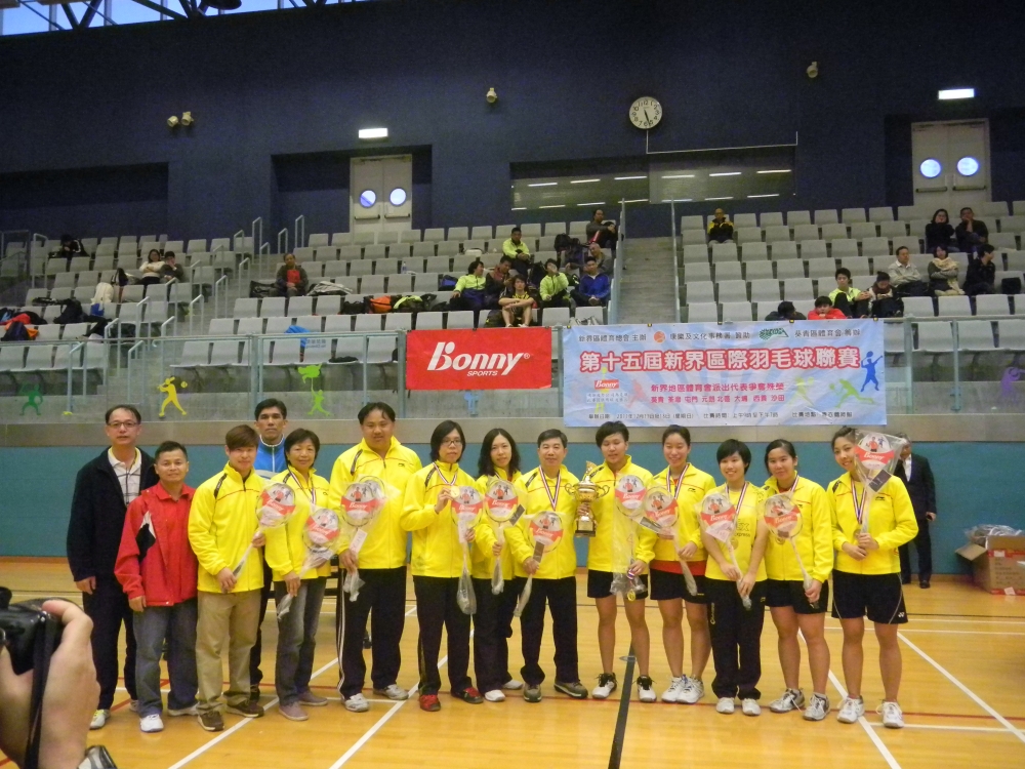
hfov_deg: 61.7
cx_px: 512
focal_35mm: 29
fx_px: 859
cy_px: 384
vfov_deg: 48.2
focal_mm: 5.3
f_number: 3.9
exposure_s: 1/40
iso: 800
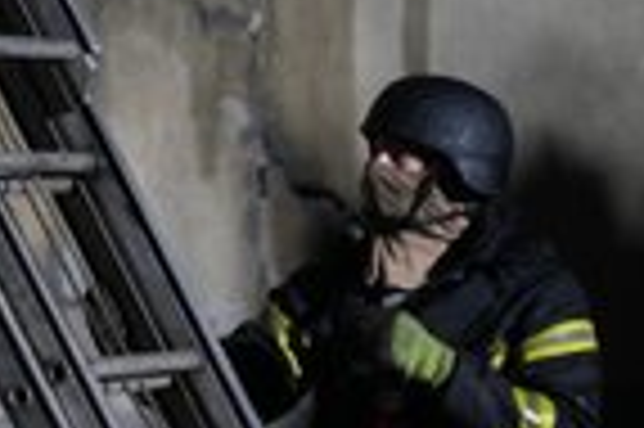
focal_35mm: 210
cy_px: 385
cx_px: 140
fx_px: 3752
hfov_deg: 9.8
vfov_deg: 6.5
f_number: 2.8
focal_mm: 75
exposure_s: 1/80
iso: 2000
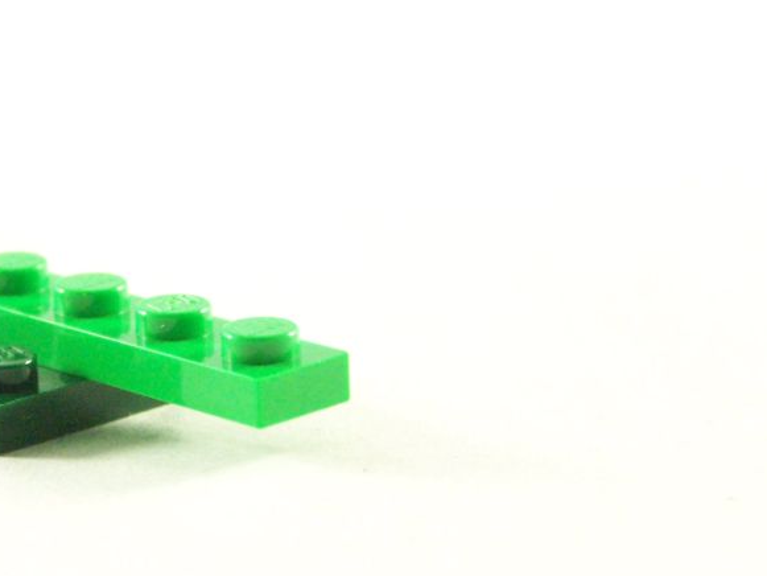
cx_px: 173
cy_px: 357
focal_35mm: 185
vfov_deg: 8.0
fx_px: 4100
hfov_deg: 10.7
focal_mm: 17.5
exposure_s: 1/60
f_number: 3.2
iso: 400
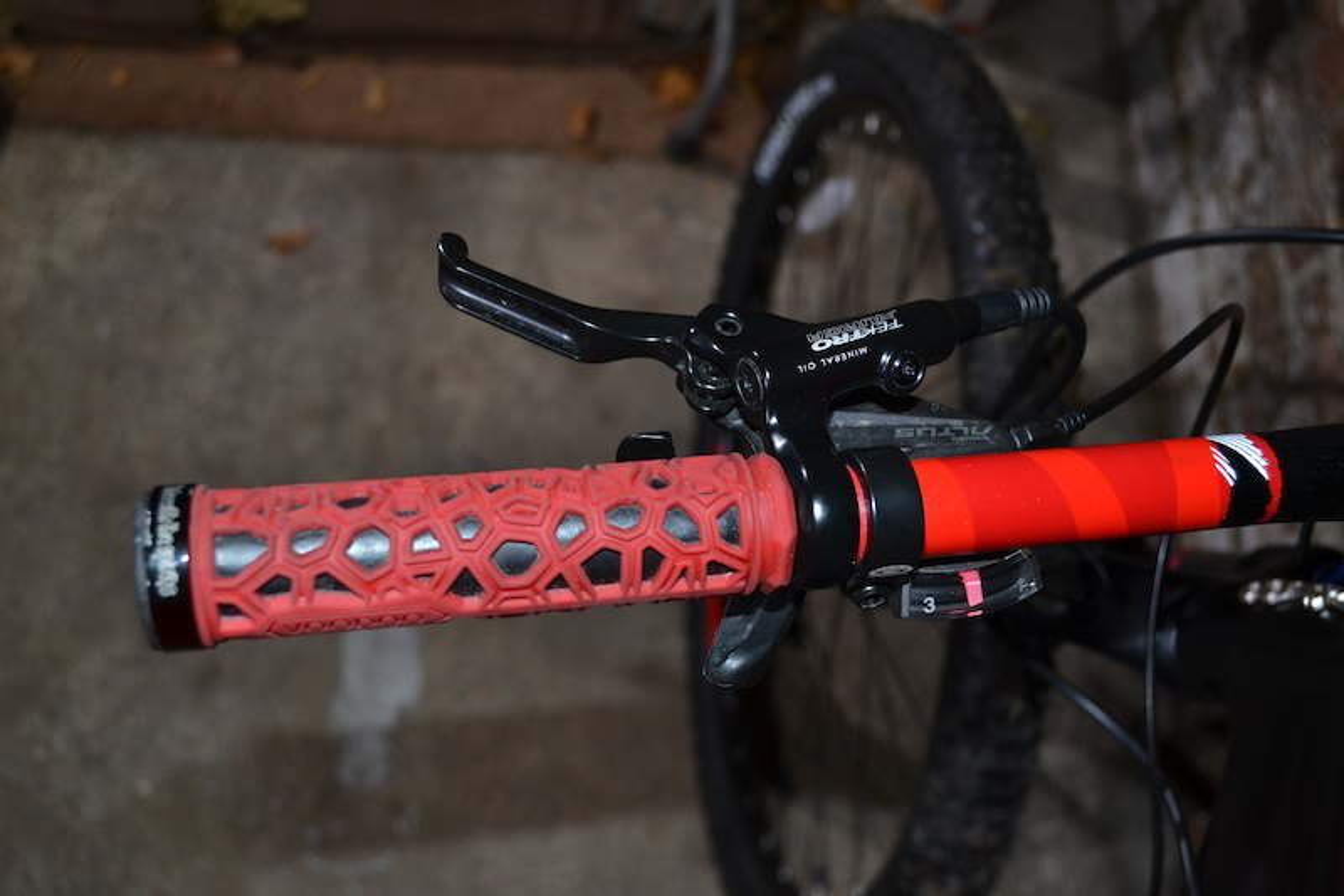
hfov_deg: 53.1
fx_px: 1344
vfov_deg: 36.9
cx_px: 672
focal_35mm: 36
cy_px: 448
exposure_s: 1/60
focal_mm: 24
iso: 800
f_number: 4
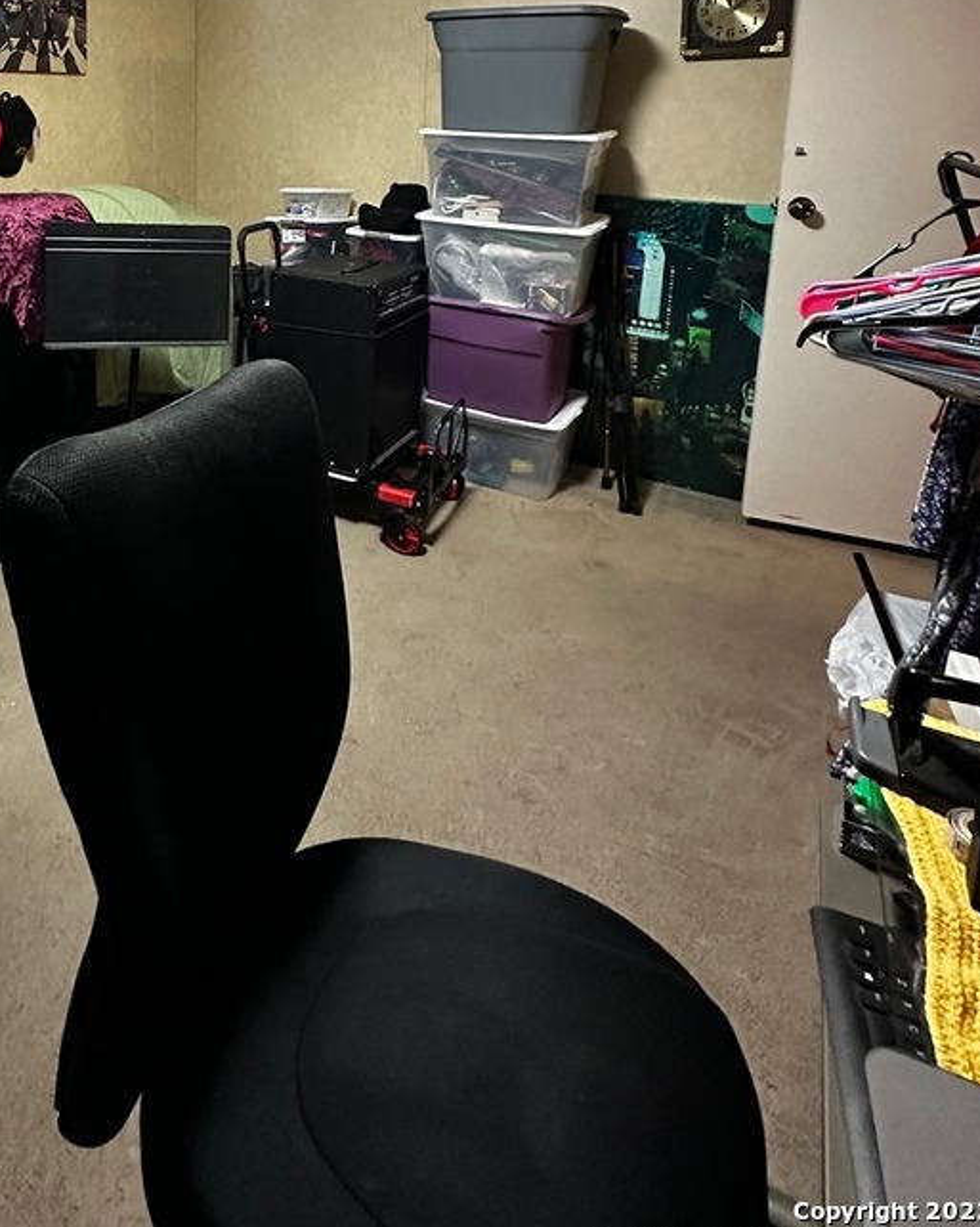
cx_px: 224
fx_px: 834
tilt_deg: -8.5
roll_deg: -0.6
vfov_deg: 65.3
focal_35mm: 23
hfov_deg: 57.2
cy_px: 226
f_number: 2.2
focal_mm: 2.22
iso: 800
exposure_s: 1/40
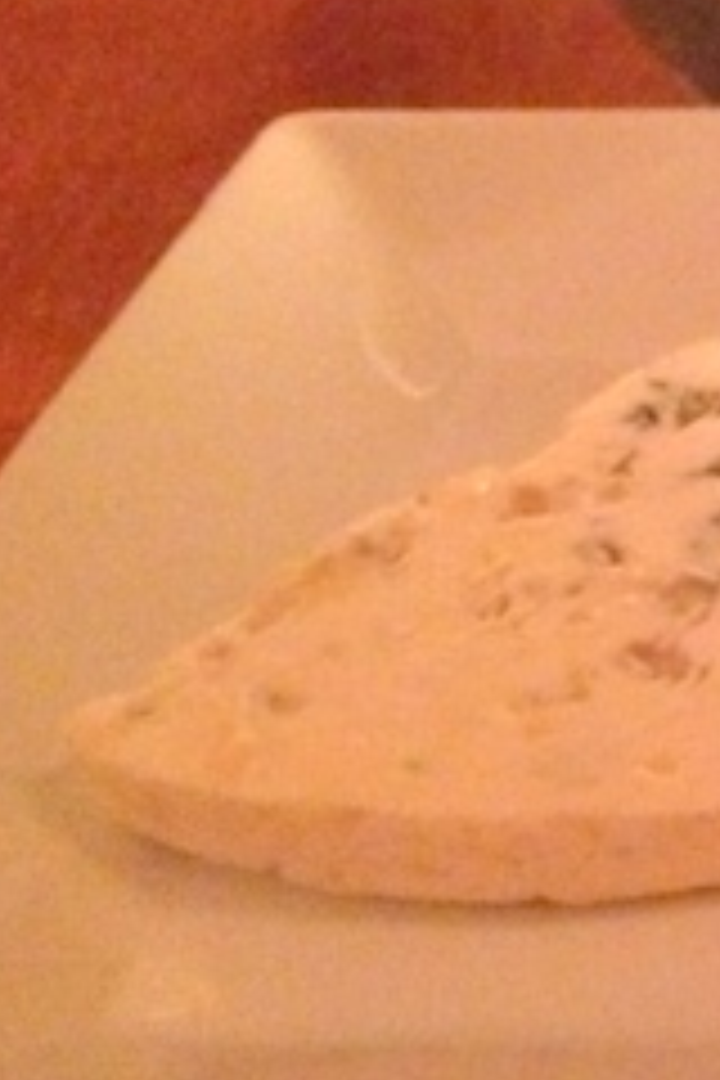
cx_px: 1521
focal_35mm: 91
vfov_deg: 22.4
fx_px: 2730
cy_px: 542
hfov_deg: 12.8
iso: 1250
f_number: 2.2
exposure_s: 1/15
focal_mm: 4.12
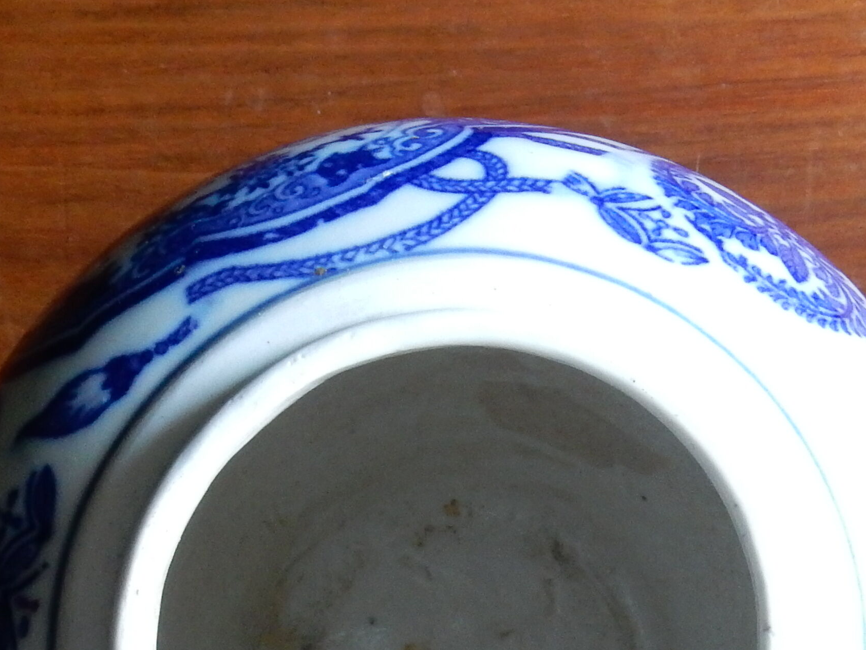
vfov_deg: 17.6
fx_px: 2051
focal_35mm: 82
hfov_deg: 23.8
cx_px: 507
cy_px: 636
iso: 400
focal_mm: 5.4
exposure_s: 1/13
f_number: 4
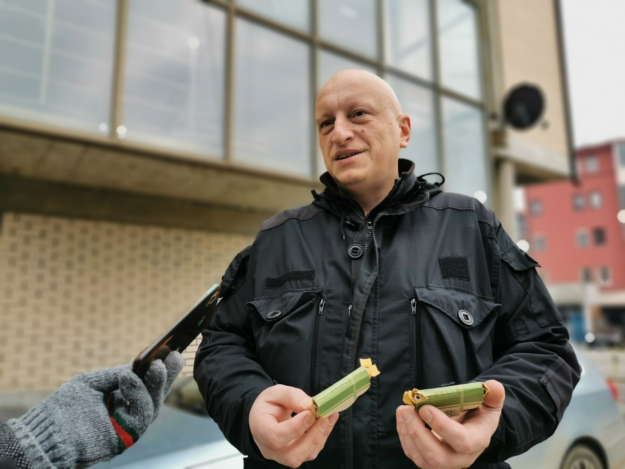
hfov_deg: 65.3
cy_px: 234
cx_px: 312
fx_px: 487
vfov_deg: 51.4
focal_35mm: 27
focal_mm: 5.58
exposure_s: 1/383
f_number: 1.8
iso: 50
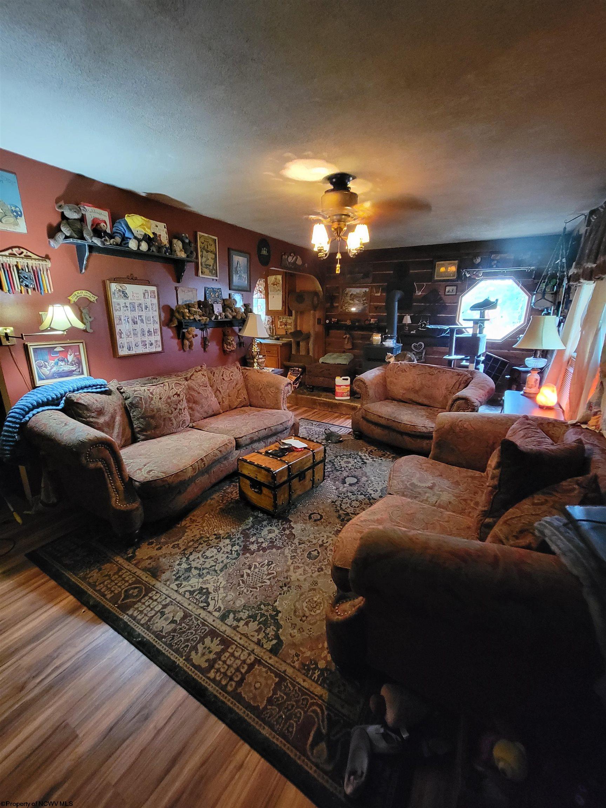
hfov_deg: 89.9
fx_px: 303
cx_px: 303
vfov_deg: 106.2
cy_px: 404
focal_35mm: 13
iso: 1250
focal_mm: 2.2
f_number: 2.2
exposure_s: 1/24
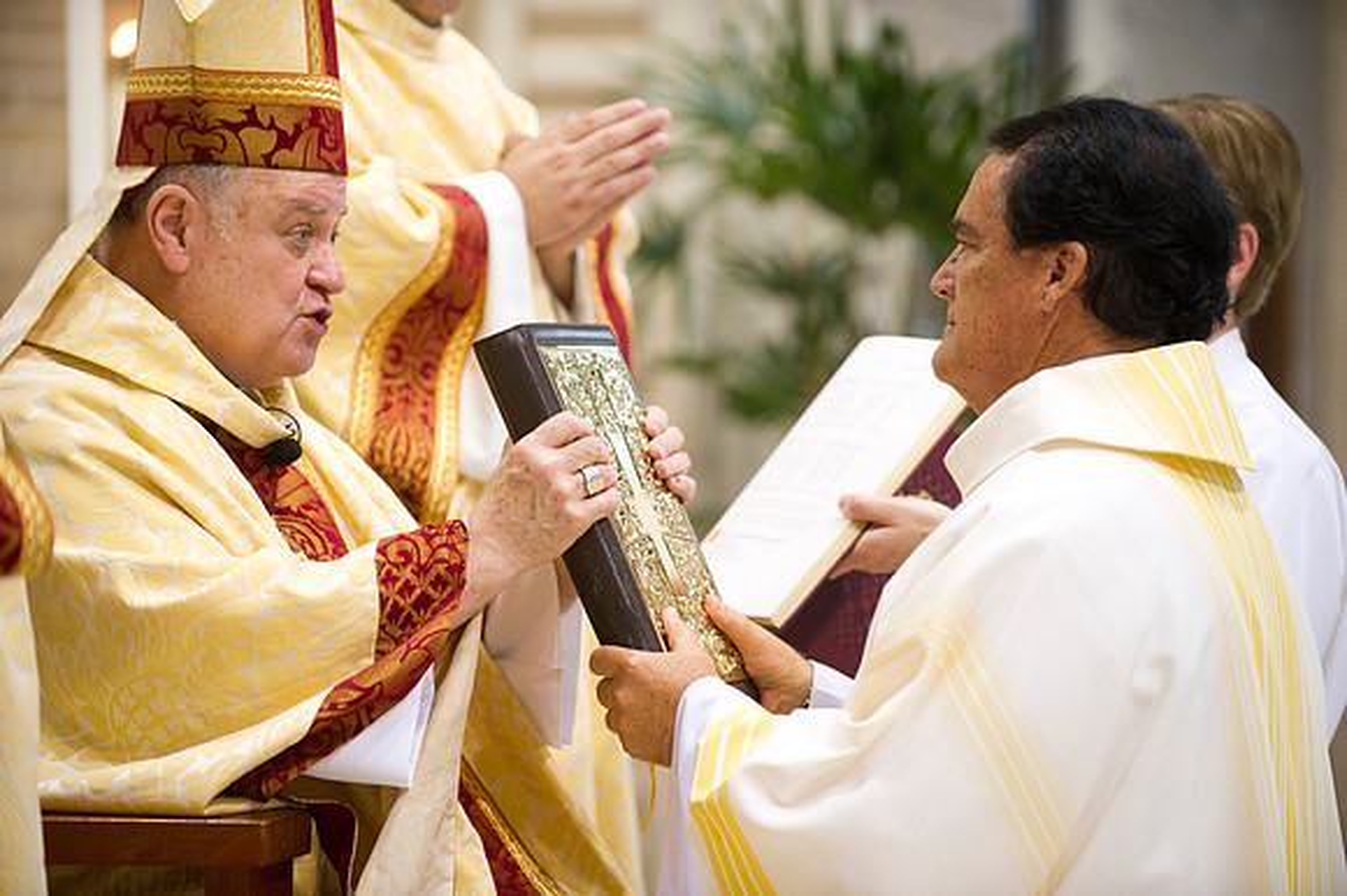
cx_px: 674
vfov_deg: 8.8
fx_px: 5796
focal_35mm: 155
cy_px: 448
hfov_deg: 13.3
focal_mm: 155
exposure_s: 1/100
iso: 2000
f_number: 2.8
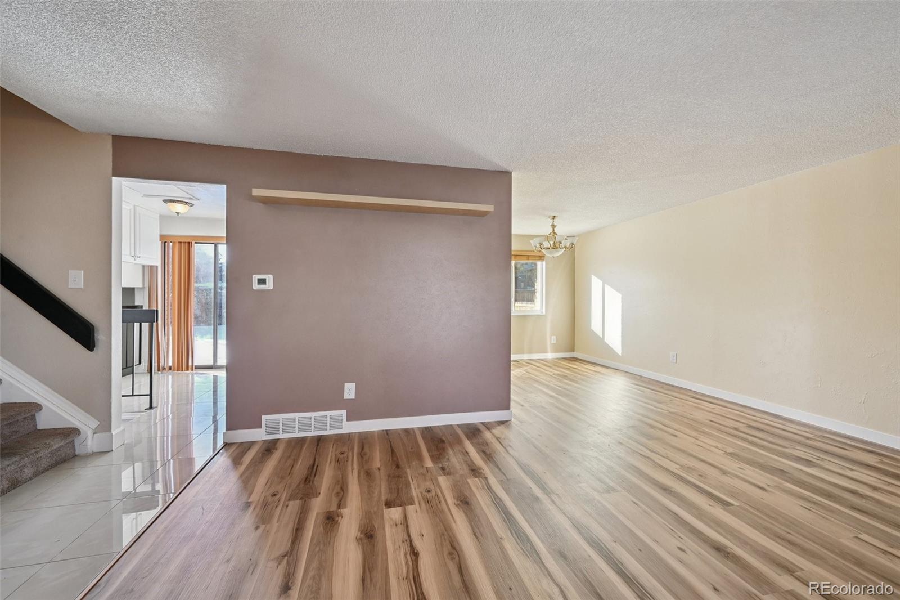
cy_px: 300
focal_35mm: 14
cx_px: 450
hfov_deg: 104.3
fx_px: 350
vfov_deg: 81.2
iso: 400
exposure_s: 1/25
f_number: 10
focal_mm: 14
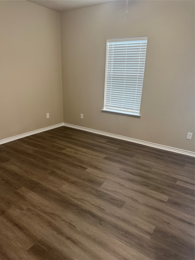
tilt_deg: -17.3
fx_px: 180
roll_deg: -2.2
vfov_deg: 71.6
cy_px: 130
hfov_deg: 56.8
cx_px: 98
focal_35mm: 24
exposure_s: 1/60
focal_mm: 6.76
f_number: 1.78
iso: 250
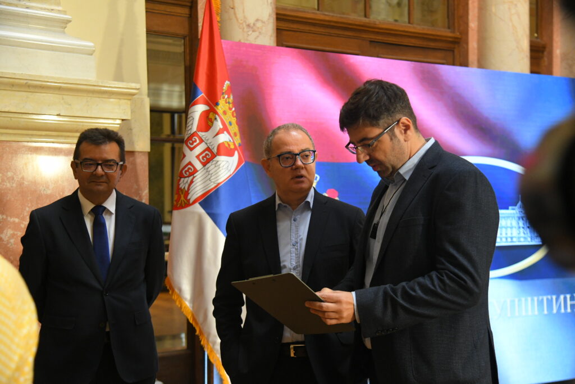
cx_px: 288
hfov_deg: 39.6
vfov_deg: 27.0
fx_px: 799
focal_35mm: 50
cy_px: 192
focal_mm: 50
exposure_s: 1/200
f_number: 4
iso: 3200
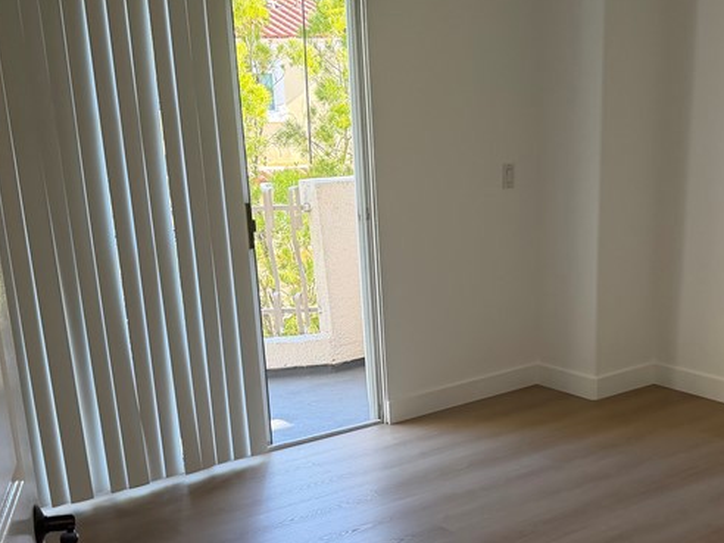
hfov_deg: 38.0
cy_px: 437
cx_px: 449
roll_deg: +0.4
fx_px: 1046
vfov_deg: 28.5
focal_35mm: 50
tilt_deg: -19.4
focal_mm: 6.76
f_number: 1.78
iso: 200
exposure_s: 1/150
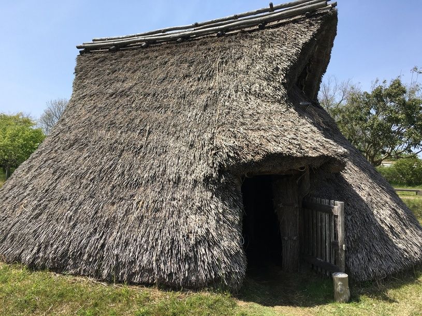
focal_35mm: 29
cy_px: 158
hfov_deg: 61.7
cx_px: 211
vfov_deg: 48.2
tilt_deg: +3.9
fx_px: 353
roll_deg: -2.7
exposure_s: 1/1451
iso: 25
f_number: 2.2
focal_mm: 4.15
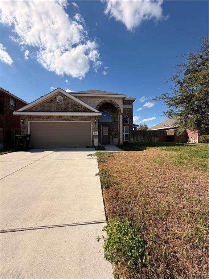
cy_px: 140
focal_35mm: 14
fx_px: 113
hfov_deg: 85.7
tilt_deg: +1.3
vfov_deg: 102.1
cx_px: 104
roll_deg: +1.9
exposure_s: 1/1105
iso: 20
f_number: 2.2
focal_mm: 2.22
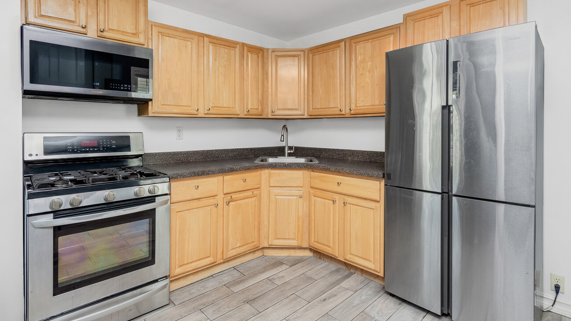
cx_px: 279
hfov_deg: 92.7
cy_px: 142
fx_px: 273
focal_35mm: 18
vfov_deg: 60.8
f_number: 5
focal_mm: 8
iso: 200
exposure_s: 1/20
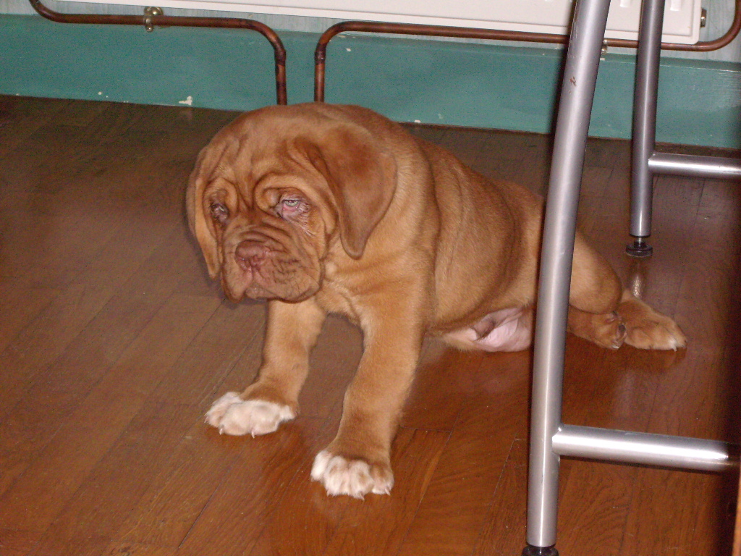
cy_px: 278
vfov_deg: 13.0
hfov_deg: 17.3
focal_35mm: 114
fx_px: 2440
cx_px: 370
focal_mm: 18.6
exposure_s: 1/125
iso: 400
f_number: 5.2
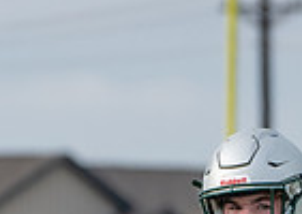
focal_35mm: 1156
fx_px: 9891
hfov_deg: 1.7
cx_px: 258
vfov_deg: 1.2
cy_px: 465
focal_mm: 215
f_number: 5.6
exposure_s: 1/1250
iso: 320
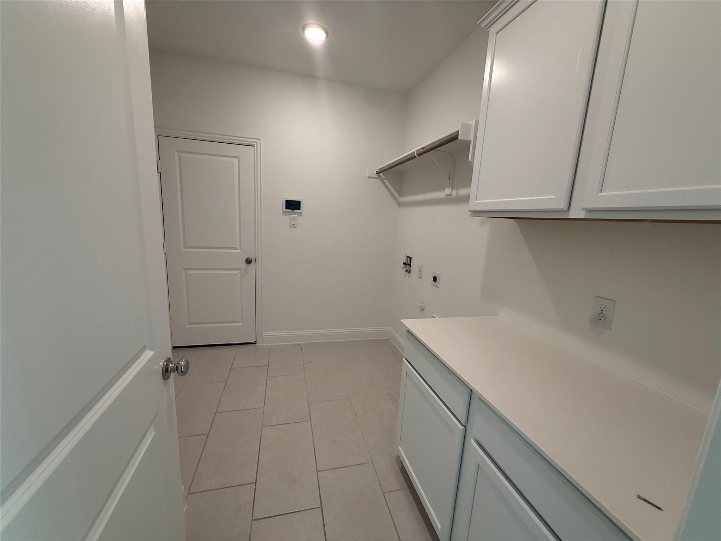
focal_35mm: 14
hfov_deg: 102.1
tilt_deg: -10.4
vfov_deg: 85.7
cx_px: 360
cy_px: 270
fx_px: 292
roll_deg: -3.2
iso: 160
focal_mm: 2.22
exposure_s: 1/120
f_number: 2.2
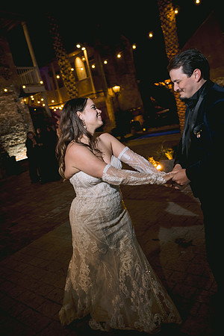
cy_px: 168
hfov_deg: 46.4
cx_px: 112
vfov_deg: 65.5
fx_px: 261
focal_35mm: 28
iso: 1000
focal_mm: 28
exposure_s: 1/60
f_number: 2.8
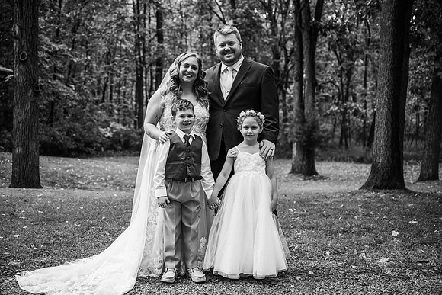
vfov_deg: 30.3
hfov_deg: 44.1
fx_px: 546
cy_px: 148
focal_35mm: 44
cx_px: 227
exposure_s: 1/400
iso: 200
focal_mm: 43
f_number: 2.8
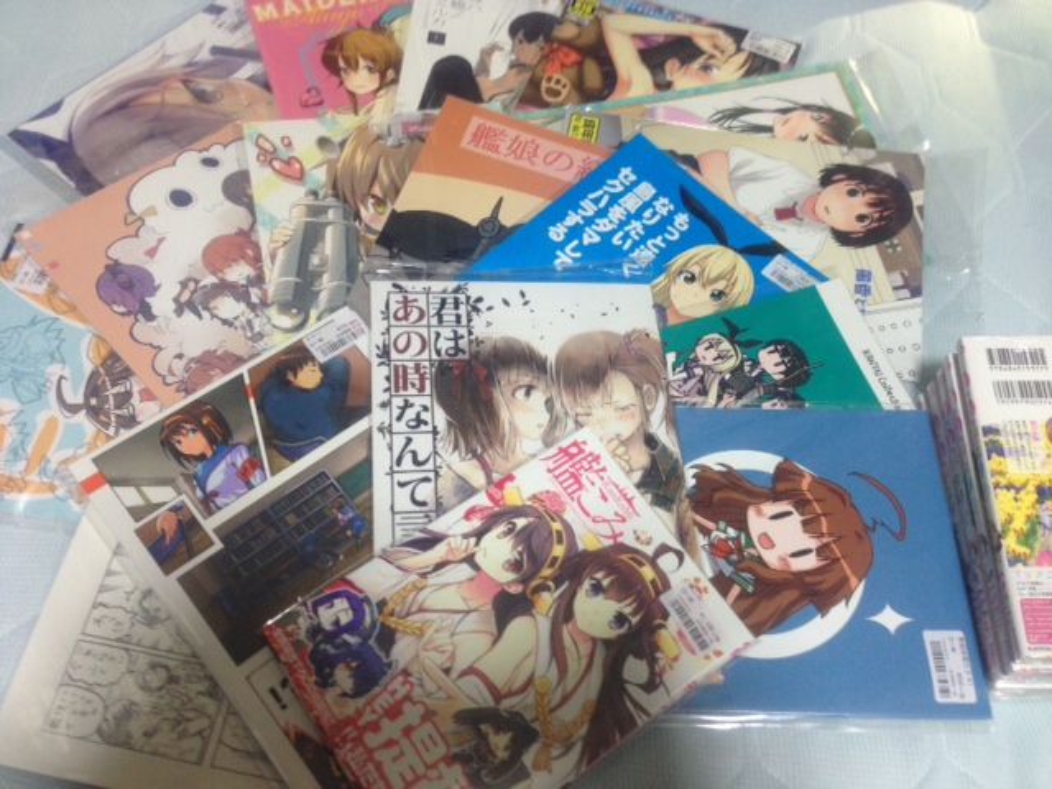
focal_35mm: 33
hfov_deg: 55.4
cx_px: 526
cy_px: 394
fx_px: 1003
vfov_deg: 42.9
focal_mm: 4.12
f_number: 2.4
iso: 125
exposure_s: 1/20
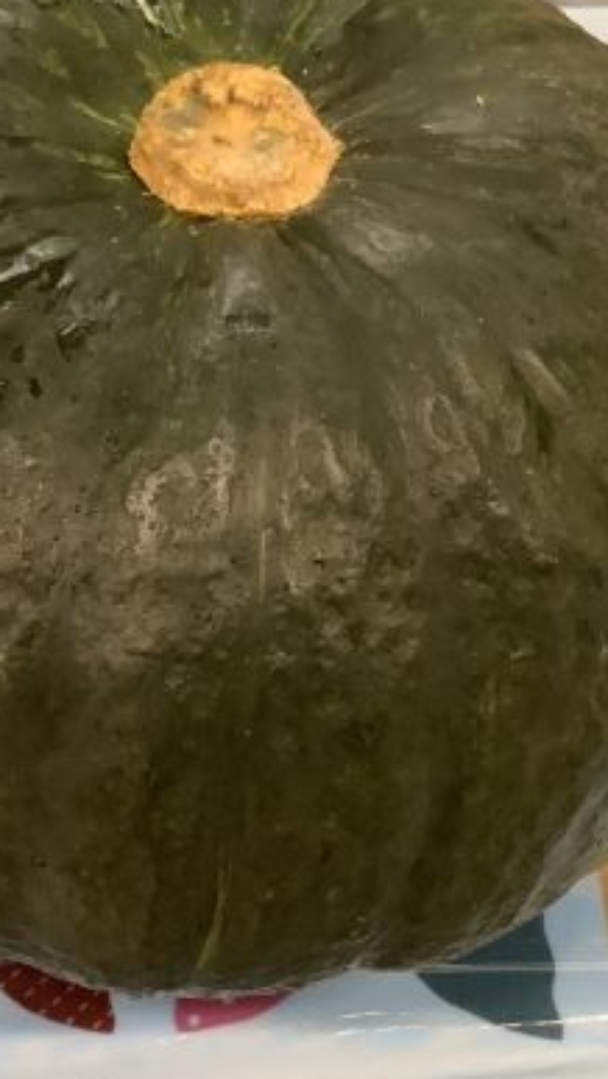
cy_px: 608
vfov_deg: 31.4
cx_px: 120
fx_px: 1918
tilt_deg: -57.4
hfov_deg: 17.9
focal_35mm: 67
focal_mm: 3.3
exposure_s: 1/60
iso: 125
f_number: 2.4
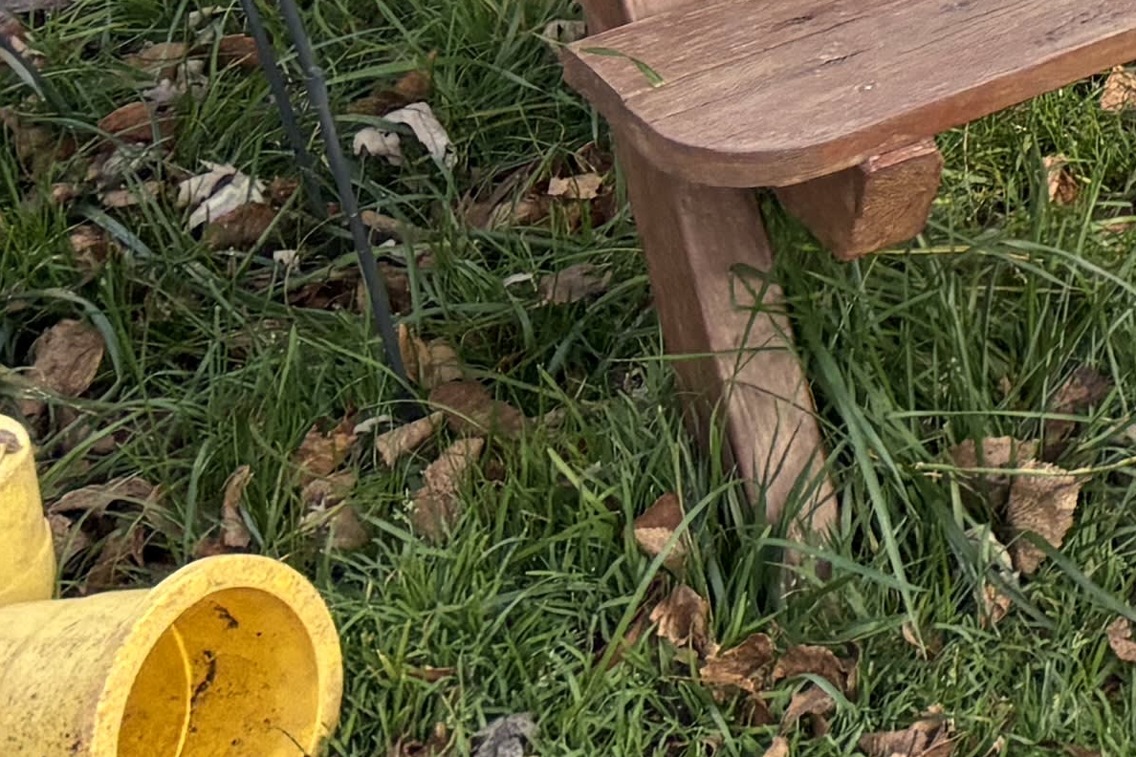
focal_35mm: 130
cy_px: -1131
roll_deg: -1.0
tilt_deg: -16.5
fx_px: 4102
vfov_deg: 9.3
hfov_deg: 12.5
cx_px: 2706
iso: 50
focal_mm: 6
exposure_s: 1/543
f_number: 1.6
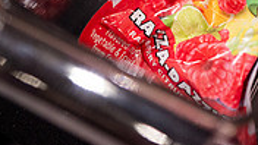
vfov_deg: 12.9
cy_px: -135
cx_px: 321
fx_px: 568
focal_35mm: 83
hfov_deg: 23.1
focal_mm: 24
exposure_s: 1/200
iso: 1250
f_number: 1.8
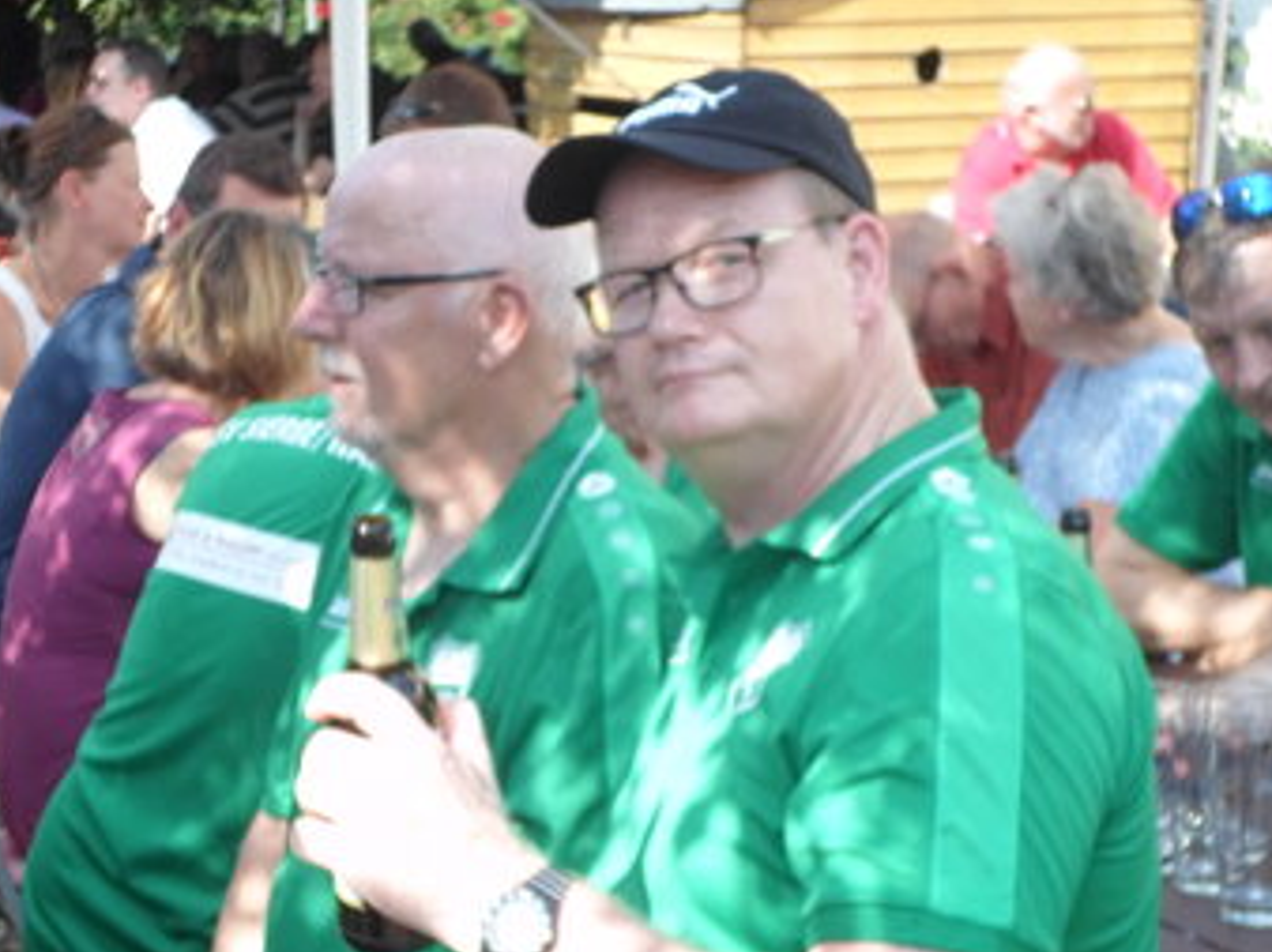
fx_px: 3525
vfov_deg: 15.4
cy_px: 531
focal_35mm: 96
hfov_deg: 20.5
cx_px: 617
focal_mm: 14.6
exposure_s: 1/90
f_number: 4.7
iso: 80
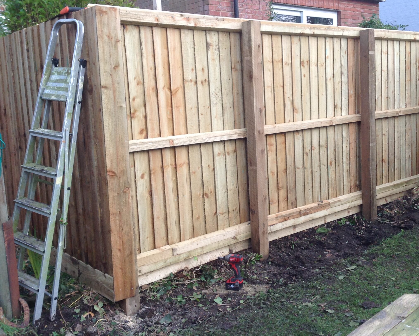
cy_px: 157
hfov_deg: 42.8
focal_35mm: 43
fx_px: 533
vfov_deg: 34.9
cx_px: 238
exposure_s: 1/60
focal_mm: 4.28
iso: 80
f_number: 2.4
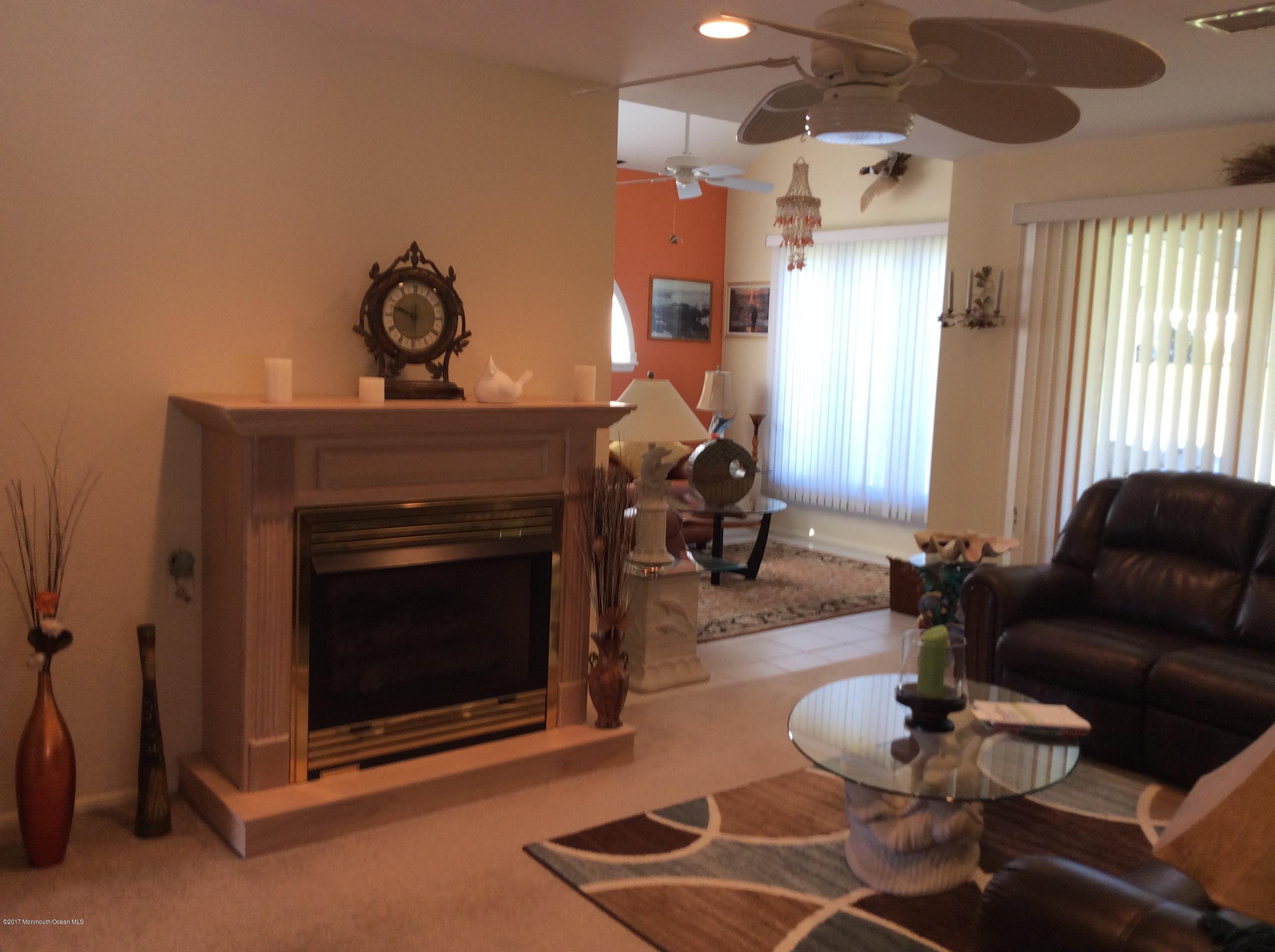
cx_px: 638
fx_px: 1177
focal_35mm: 32
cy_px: 476
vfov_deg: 44.1
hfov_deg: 56.9
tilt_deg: -9.9
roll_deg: -0.2
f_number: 2.4
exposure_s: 1/24
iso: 50
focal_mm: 3.3
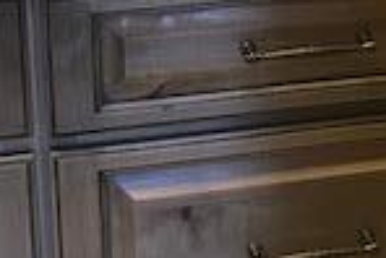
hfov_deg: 16.1
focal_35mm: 126
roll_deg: +1.1
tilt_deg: -10.8
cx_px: 313
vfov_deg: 10.4
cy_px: -169
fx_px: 1352
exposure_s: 1/15
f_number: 1.8
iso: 100
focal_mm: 3.99
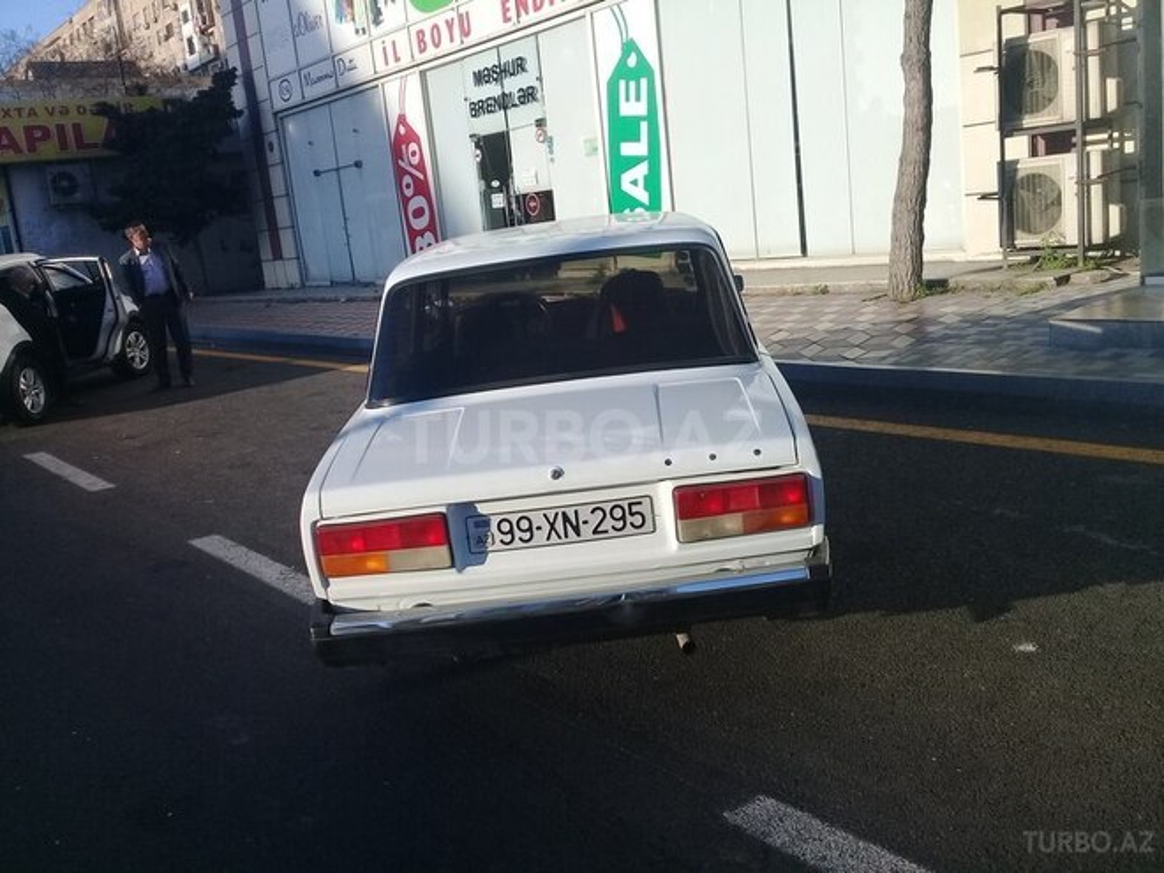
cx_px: 582
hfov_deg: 58.4
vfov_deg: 45.4
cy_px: 436
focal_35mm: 31
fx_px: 1042
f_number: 2.2
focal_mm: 3.3
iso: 50
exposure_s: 1/858
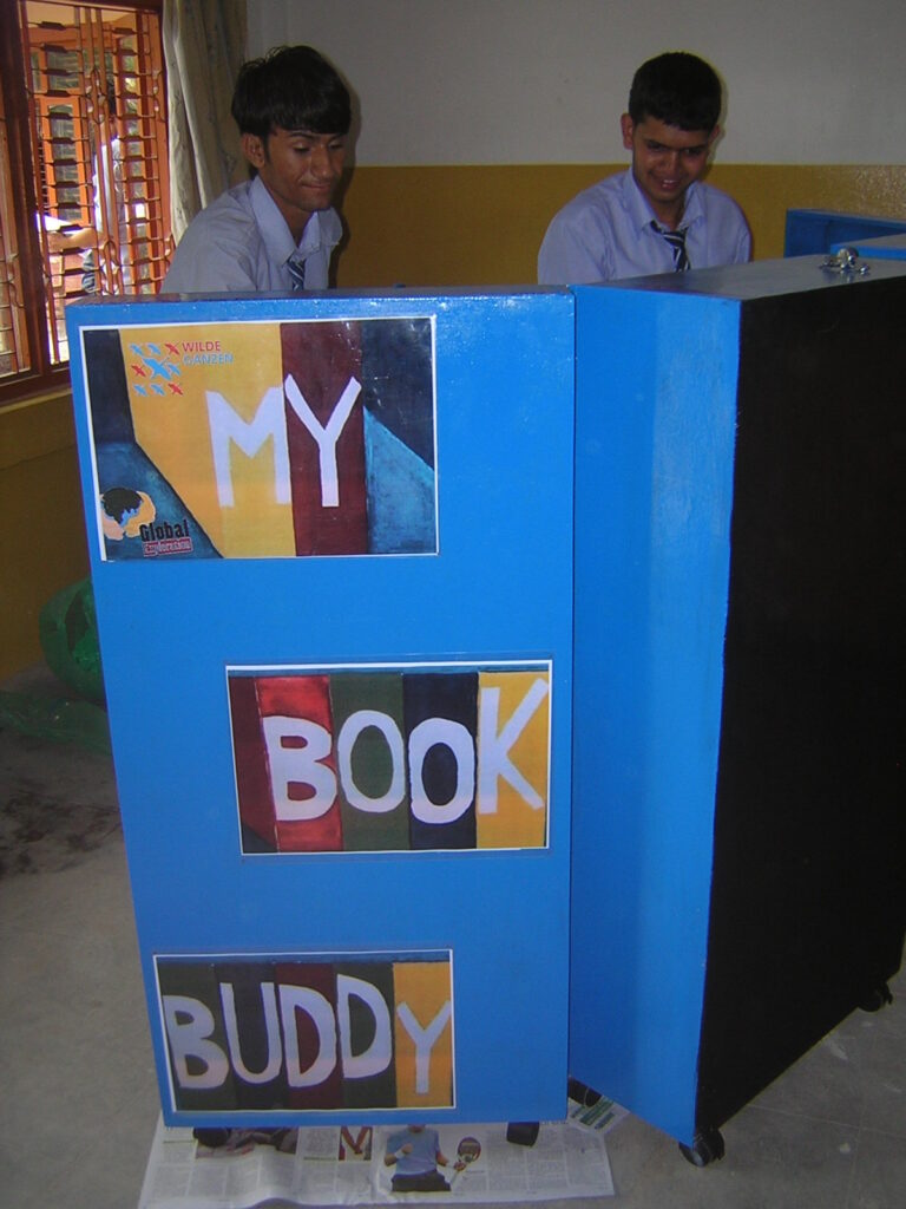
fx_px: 1256
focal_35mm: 36
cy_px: 604
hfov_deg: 39.7
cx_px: 453
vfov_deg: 51.4
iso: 124
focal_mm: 4.7
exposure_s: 1/60.1
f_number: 2.6
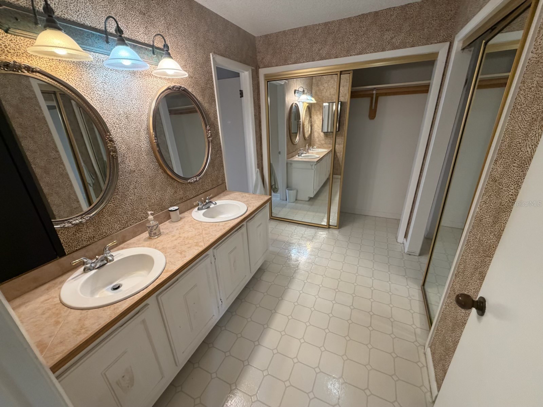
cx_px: 272
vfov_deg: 85.7
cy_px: 204
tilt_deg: -21.5
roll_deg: +3.0
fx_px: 220
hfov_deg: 102.1
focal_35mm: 14
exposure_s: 1/60
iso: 200
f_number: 2.2
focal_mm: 2.22
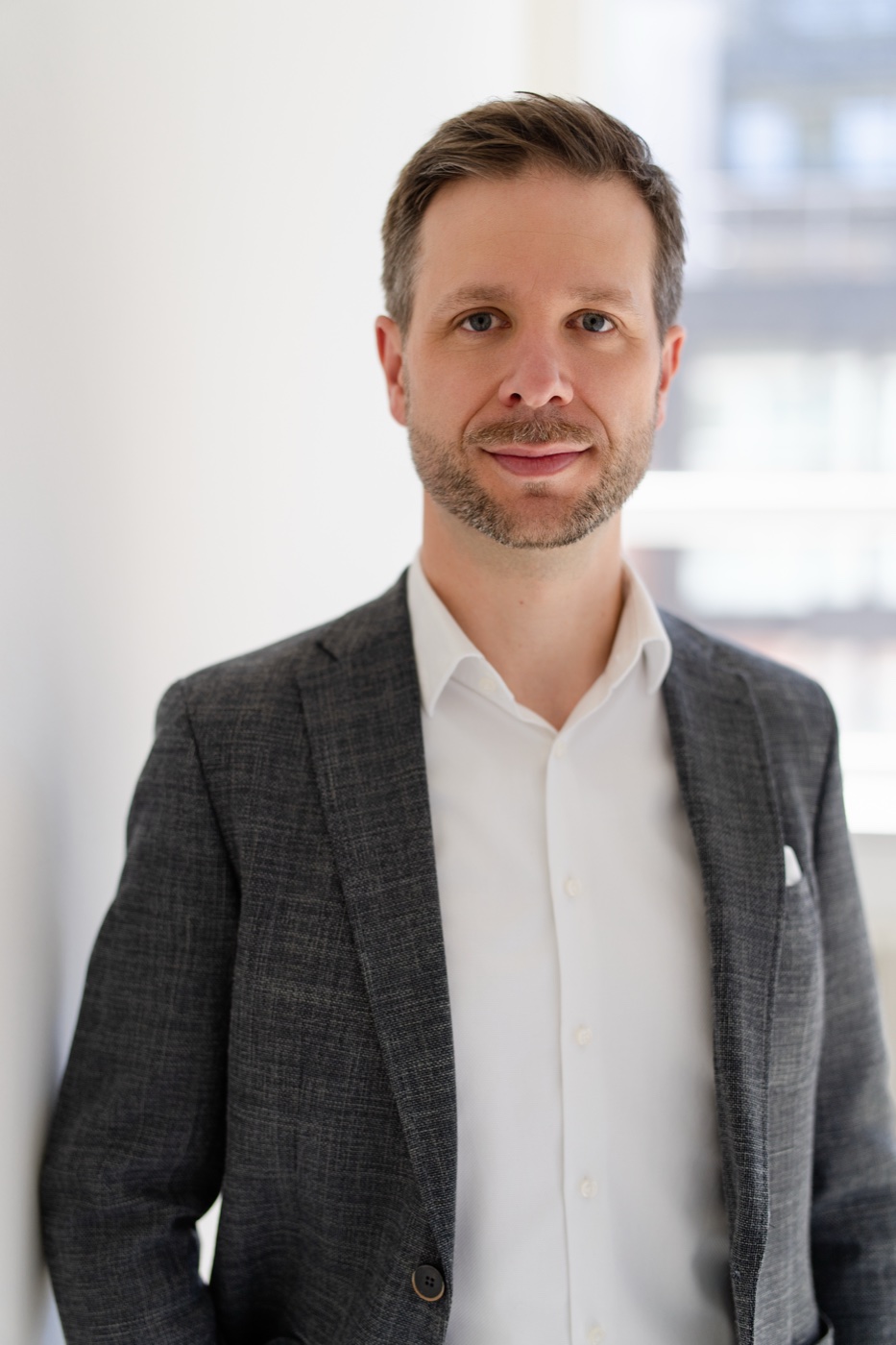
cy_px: 672
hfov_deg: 27.0
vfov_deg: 39.6
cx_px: 448
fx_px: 1867
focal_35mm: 50
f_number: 1.6
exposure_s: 1/500
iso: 100
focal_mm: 50
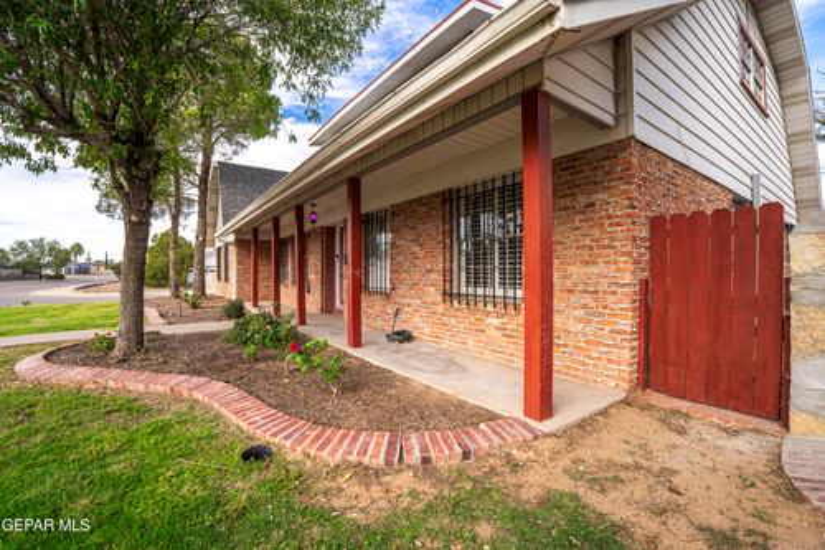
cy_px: 275
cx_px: 412
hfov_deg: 100.4
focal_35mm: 15
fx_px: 344
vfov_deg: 77.3
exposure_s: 1/250
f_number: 6.3
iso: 200
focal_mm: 10
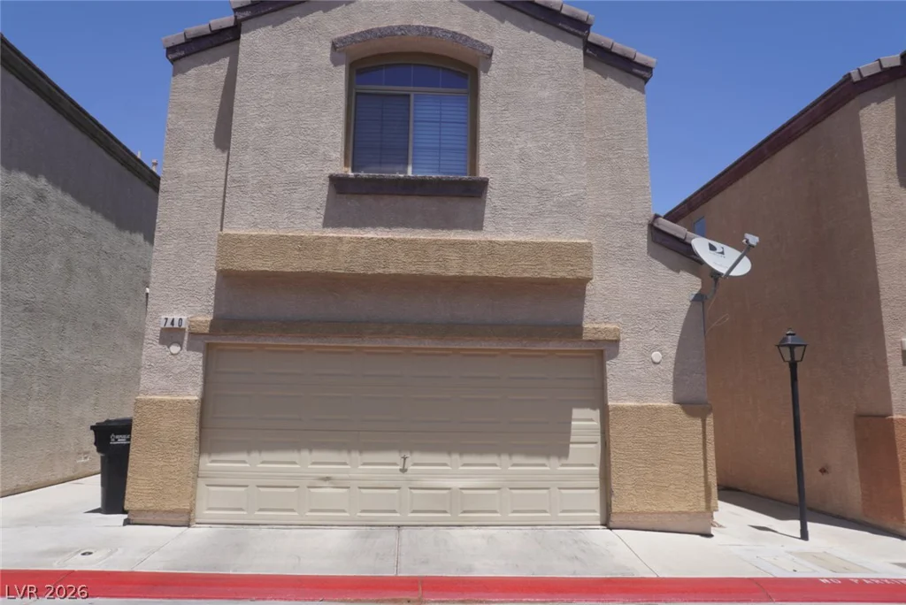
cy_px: 302
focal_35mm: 24
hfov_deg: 73.7
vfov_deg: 53.2
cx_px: 453
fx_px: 604
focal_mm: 16
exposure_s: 1/200
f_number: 10
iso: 100
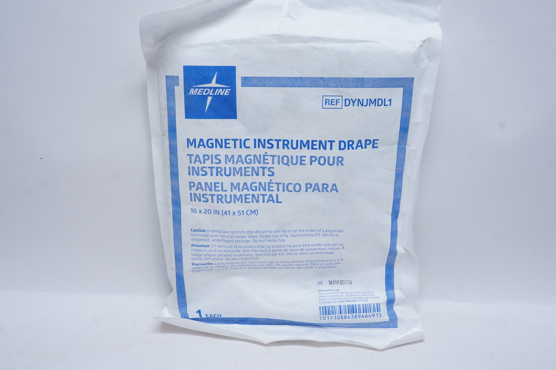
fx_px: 555
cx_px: 278
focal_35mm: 36
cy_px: 185
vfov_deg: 36.8
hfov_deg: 53.2
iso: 400
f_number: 11
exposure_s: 1/13
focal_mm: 24
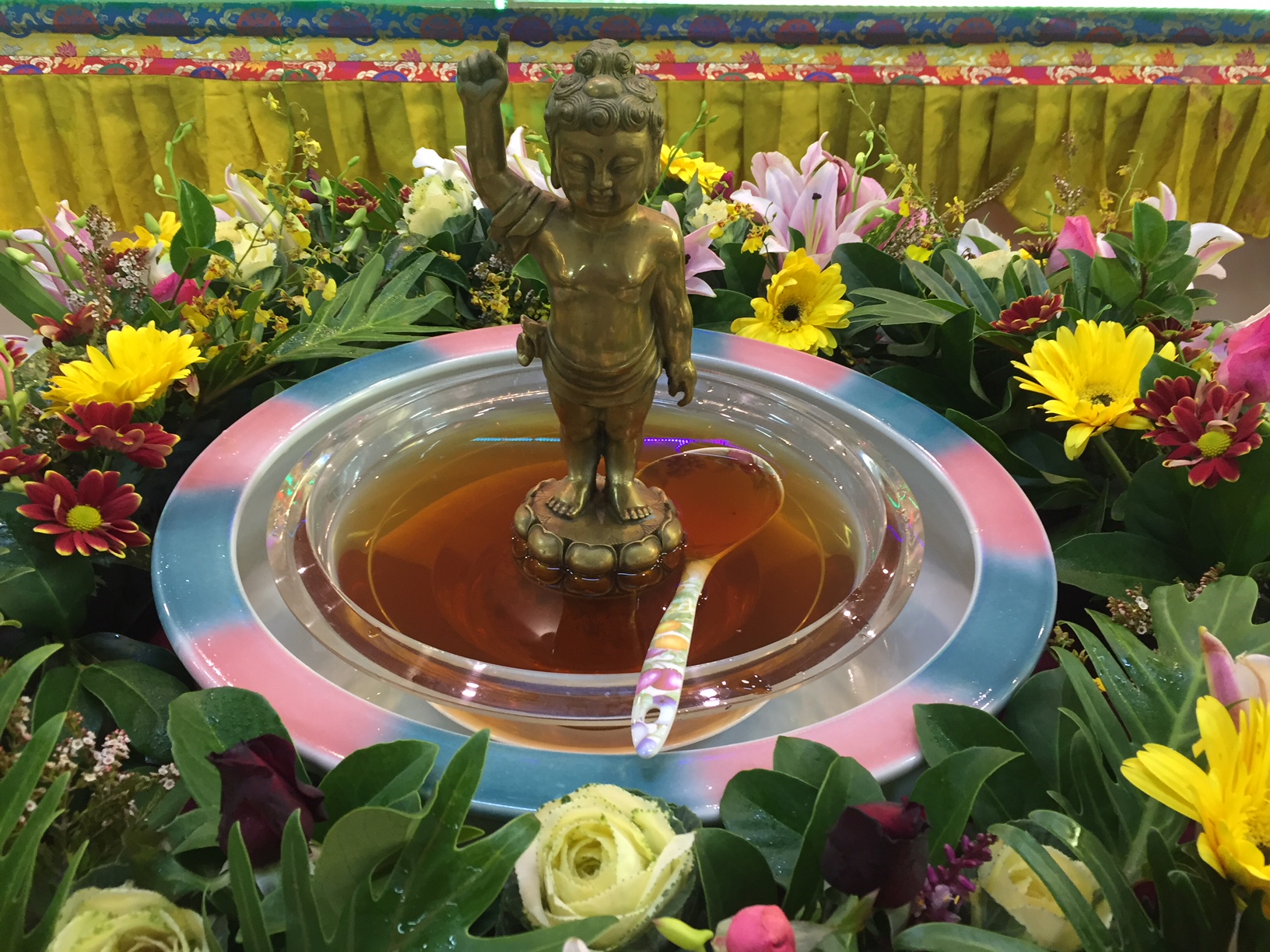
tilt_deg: -33.1
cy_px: 476
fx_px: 1064
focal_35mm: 29
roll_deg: -1.6
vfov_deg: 48.2
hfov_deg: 61.7
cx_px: 635
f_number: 2.2
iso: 125
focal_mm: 4.15
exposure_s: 1/33
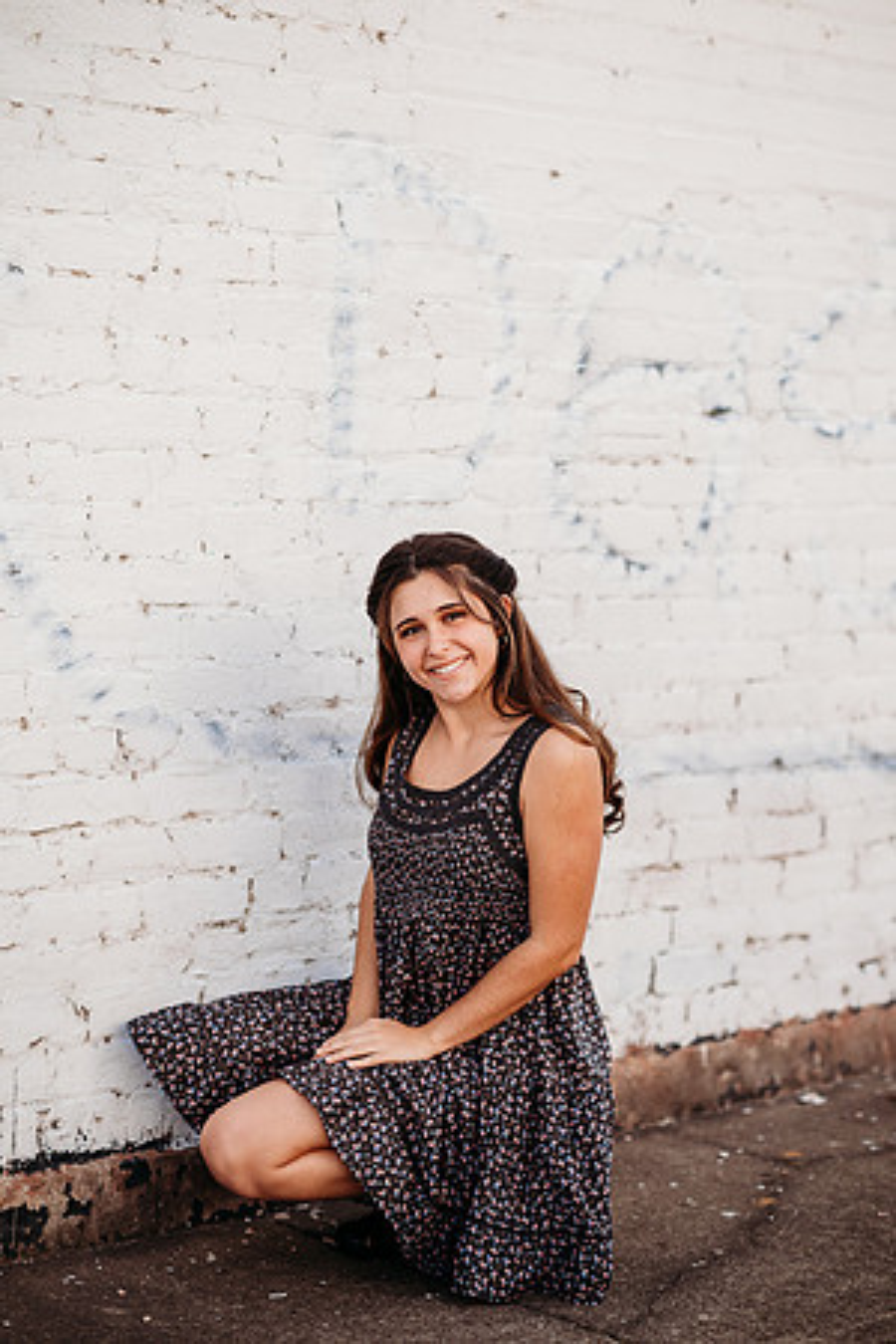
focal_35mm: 85
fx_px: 3173
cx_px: 448
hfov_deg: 16.1
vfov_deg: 23.9
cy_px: 672
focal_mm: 85
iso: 100
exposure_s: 1/800
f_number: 2.2
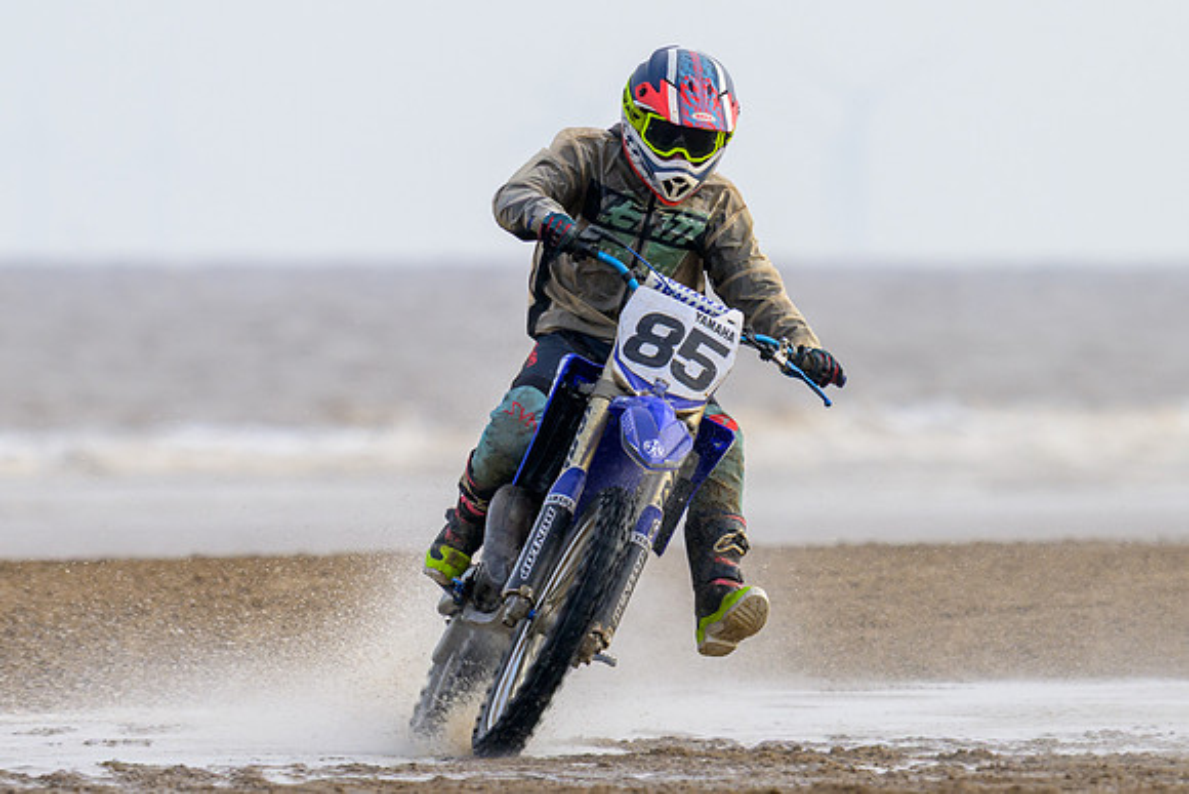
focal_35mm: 1198
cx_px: 524
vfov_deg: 1.1
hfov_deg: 1.7
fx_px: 39560
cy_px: 404
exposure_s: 1/640
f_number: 8
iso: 400
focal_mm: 600
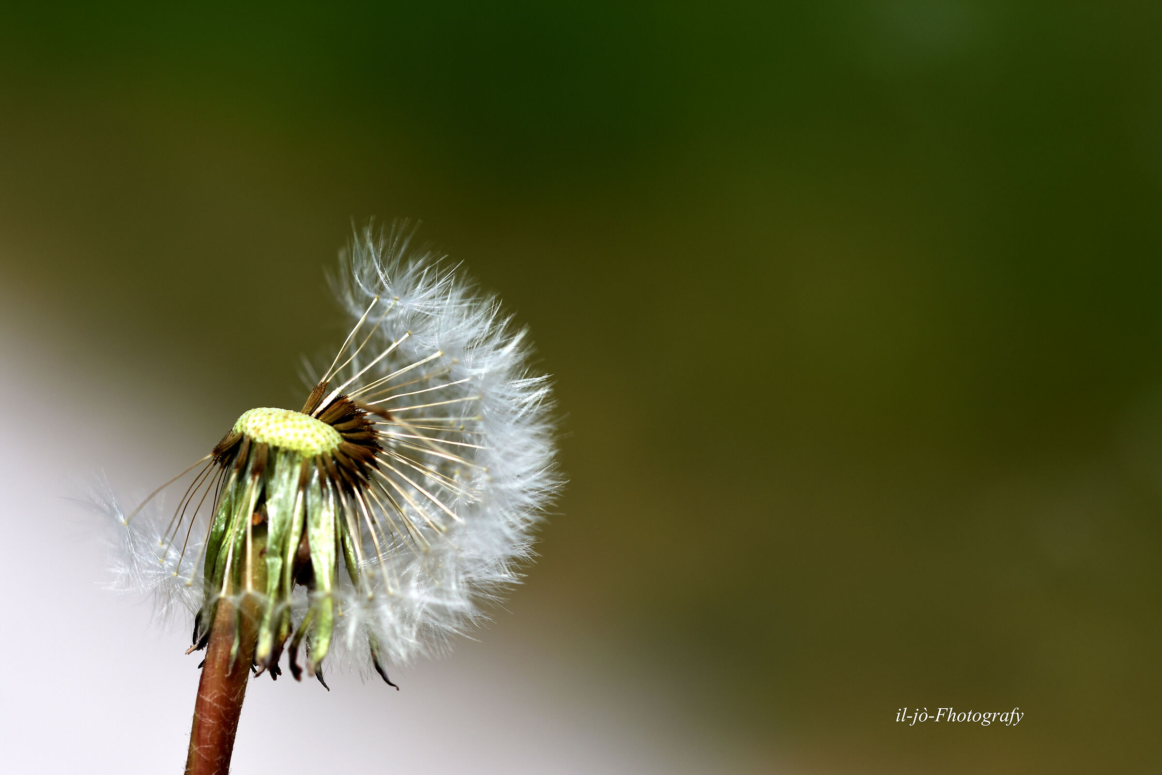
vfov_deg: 8.7
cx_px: 581
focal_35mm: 158
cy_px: 388
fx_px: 5083
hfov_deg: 13.0
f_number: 6.3
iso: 100
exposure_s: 1/640
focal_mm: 105
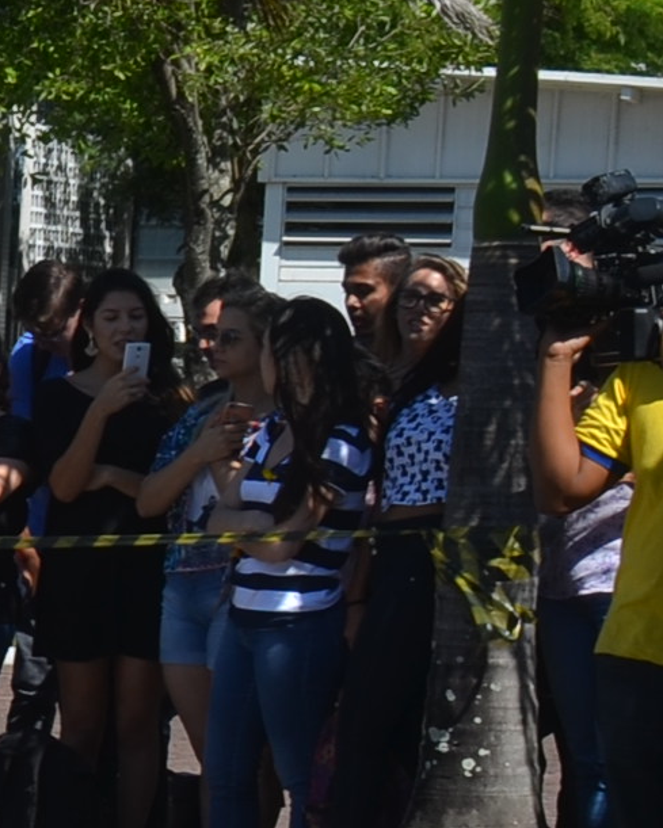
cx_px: -1386
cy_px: 938
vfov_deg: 11.2
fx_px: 4169
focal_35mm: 170
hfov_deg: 7.8
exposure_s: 1/320
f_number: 9
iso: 100
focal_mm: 20
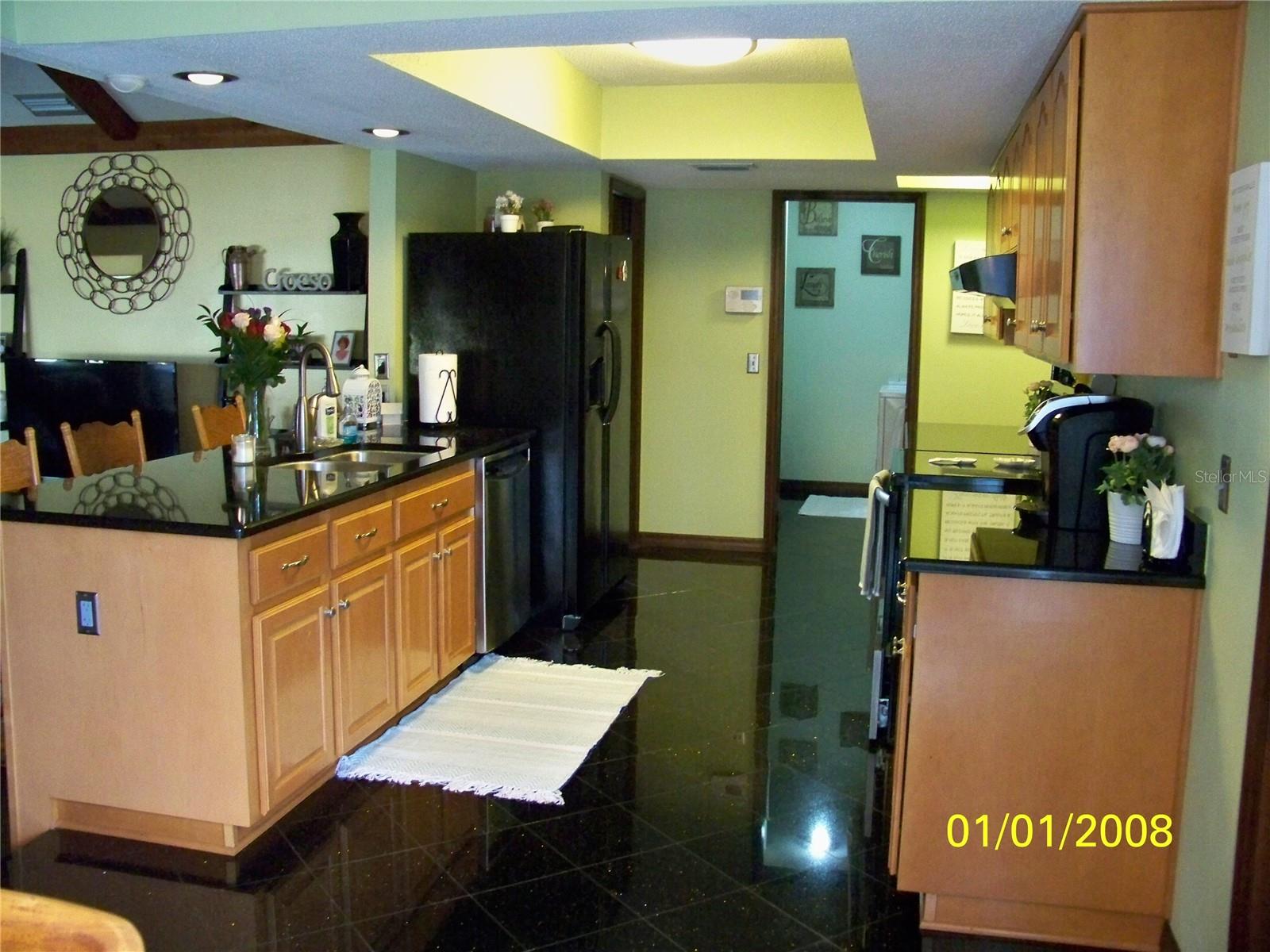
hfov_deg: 55.4
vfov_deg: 42.9
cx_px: 635
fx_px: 1211
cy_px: 476
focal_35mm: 33
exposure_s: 1/30
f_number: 2.8
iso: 800
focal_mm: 5.85
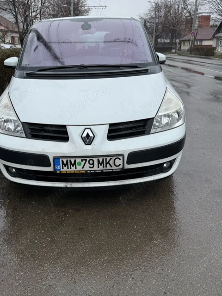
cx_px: 95
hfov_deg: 46.7
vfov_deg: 59.5
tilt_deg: -16.2
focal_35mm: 30
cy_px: 120
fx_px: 257
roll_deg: -0.2
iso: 80
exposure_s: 1/1855
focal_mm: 6.76
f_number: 1.78
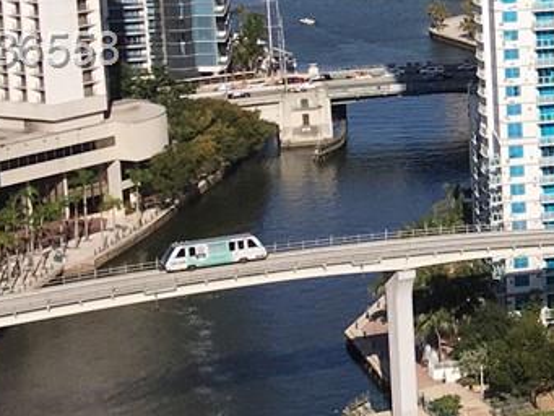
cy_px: 52
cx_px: 1173
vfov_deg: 10.9
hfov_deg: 12.4
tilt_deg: -8.5
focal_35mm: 136
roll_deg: +0.7
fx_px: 2177
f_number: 2.2
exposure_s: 1/3497
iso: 25
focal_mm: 4.15
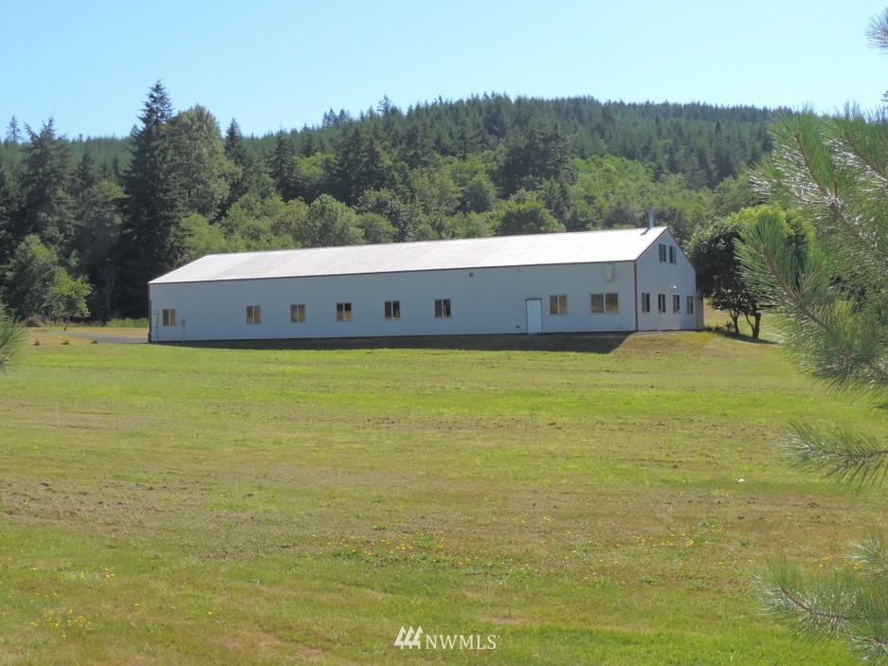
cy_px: 310
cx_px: 447
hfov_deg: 40.4
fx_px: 1206
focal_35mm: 47
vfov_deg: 30.9
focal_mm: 7.6
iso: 280
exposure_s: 1/2000
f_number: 3.4
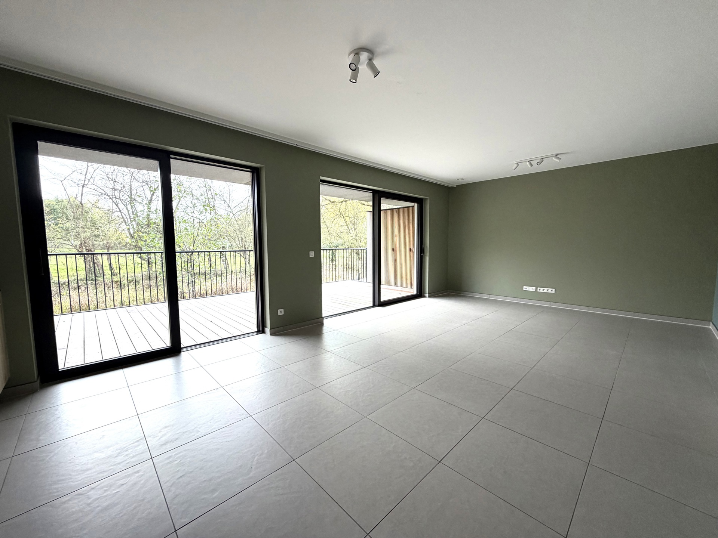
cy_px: 269
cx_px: 359
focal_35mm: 14
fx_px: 290
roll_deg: +0.5
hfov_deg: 102.1
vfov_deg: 85.7
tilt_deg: -4.7
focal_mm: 2.22
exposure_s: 1/121
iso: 100
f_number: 2.2
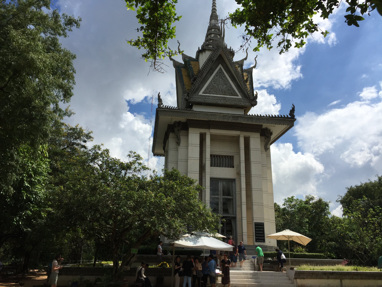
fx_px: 320
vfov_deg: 48.2
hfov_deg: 61.7
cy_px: 144
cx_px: 191
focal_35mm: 29
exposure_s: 1/4405
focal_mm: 4.15
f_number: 2.2
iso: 32
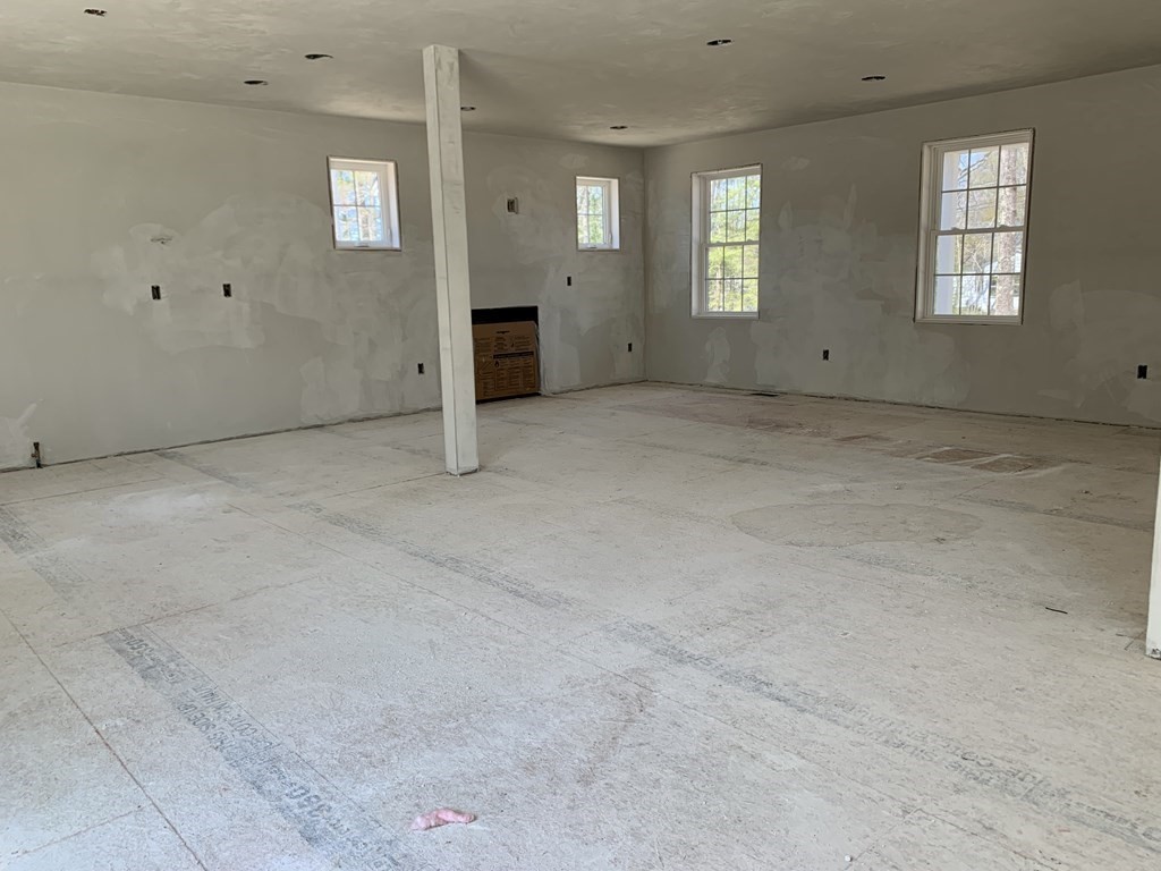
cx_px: 580
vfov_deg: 53.1
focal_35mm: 26
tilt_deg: -9.8
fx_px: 872
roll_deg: +1.9
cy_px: 436
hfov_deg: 67.3
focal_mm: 4.25
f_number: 1.8
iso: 32
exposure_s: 1/121
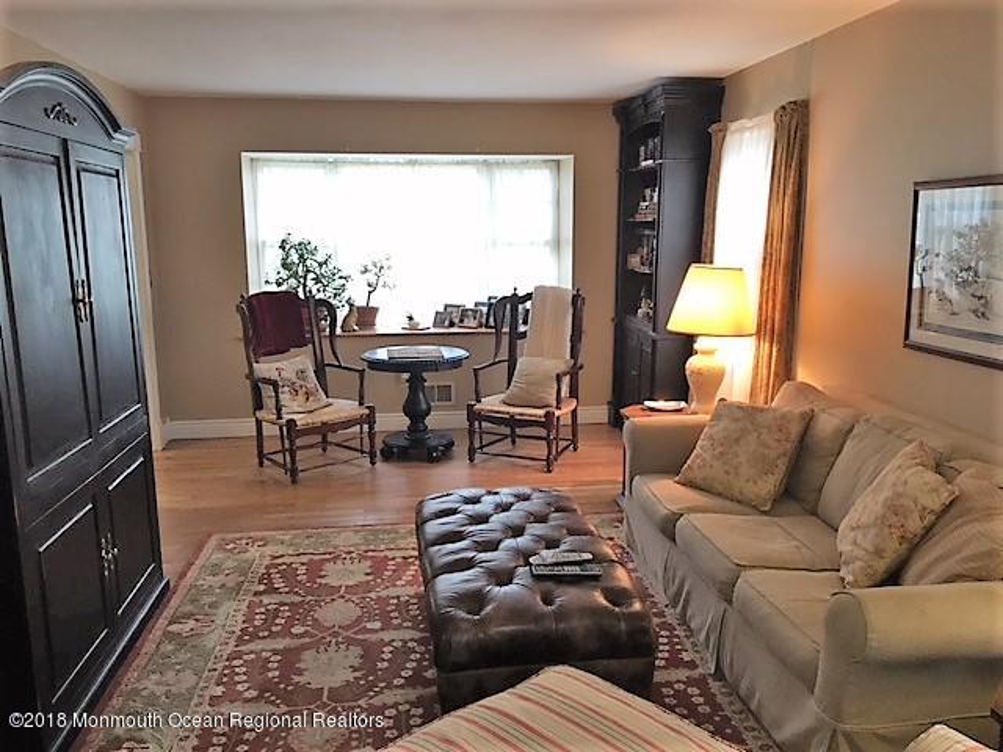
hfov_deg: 61.7
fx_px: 840
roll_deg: +0.1
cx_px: 502
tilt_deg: -10.3
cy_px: 376
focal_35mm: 29
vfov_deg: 48.2
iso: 64
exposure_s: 1/30
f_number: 2.2
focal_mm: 4.15
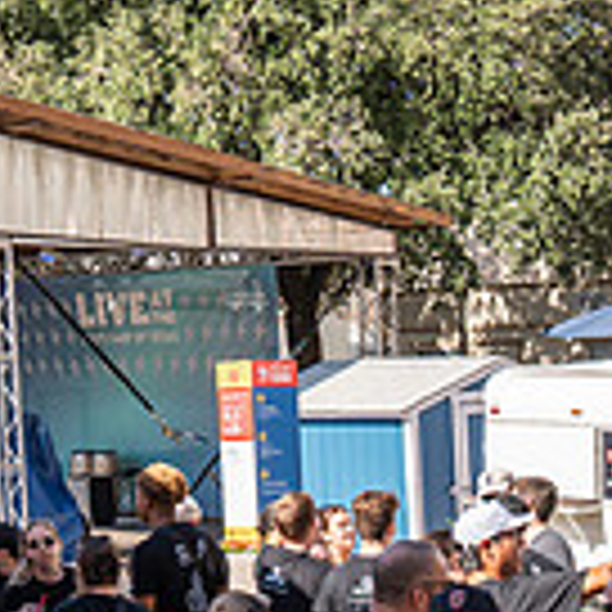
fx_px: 1740
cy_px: 695
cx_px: 724
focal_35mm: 87
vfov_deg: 19.0
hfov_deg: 18.9
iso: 100
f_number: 4.5
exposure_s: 1/400
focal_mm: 24
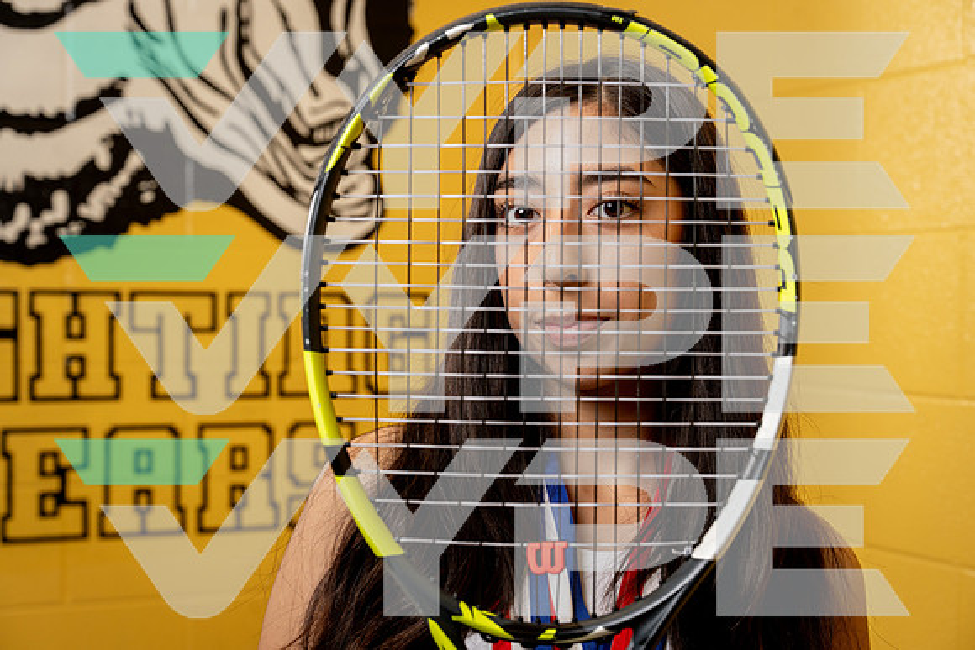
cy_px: 325
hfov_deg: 33.4
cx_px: 488
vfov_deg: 22.6
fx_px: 1625
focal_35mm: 60
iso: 500
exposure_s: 1/250
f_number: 5.6
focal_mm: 60
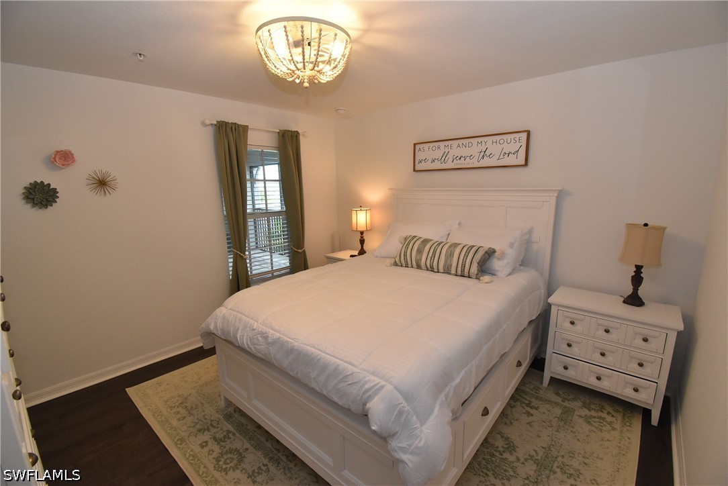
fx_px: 303
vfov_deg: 77.4
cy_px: 243
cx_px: 364
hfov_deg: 100.4
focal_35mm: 15
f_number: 8
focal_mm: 10
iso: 1600
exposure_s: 1/100
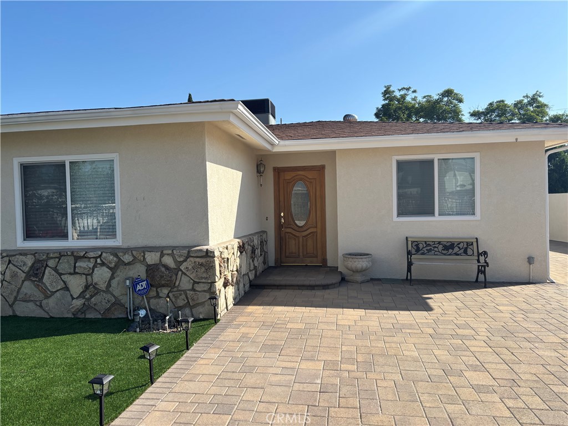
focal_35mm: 26
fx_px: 427
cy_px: 213
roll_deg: +2.8
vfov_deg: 53.1
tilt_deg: -0.8
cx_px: 284
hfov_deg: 67.3
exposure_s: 1/3534
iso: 50
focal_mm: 5.96
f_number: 1.6
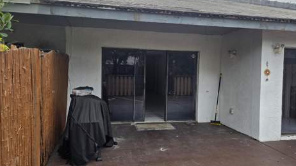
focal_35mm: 26
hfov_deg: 71.9
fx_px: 204
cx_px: 147
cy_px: 76
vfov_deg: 44.4
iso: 80
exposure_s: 1/3034
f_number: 1.8
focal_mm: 5.4
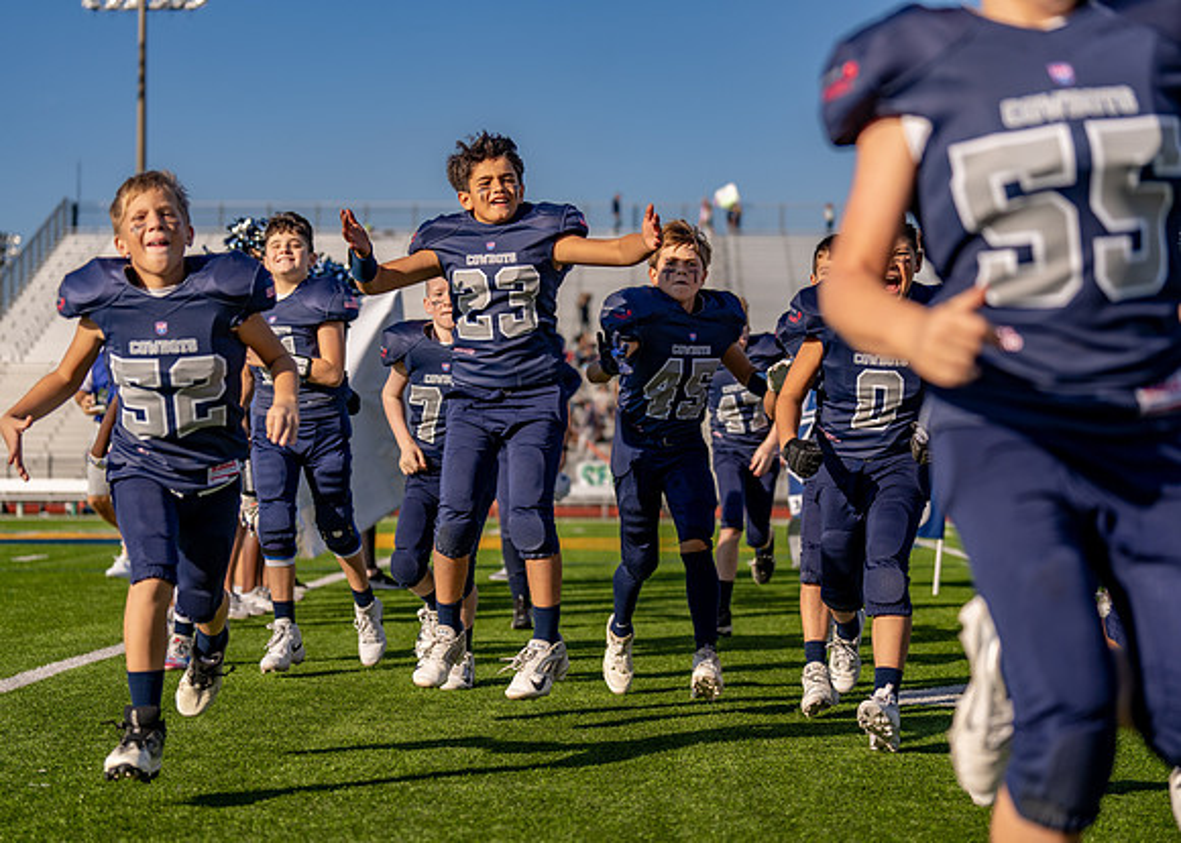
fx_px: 2460
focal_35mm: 73
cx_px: 590
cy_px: 422
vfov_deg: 19.4
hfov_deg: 27.0
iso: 100
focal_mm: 70
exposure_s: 1/2500
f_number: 2.8
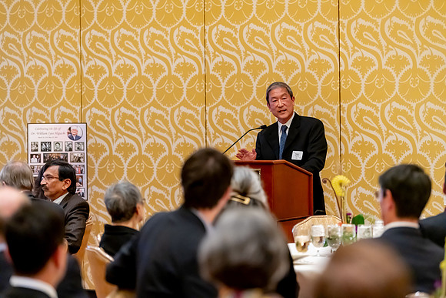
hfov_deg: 14.7
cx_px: 223
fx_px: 1735
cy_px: 149
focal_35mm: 140
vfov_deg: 9.8
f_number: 2.8
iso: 6400
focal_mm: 140
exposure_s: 1/160
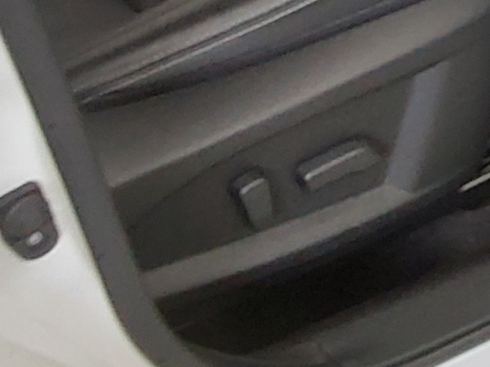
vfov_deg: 10.7
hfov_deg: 13.0
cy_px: -290
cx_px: 998
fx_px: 1840
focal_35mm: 130
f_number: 1.9
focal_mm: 2.91
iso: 80
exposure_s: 1/60
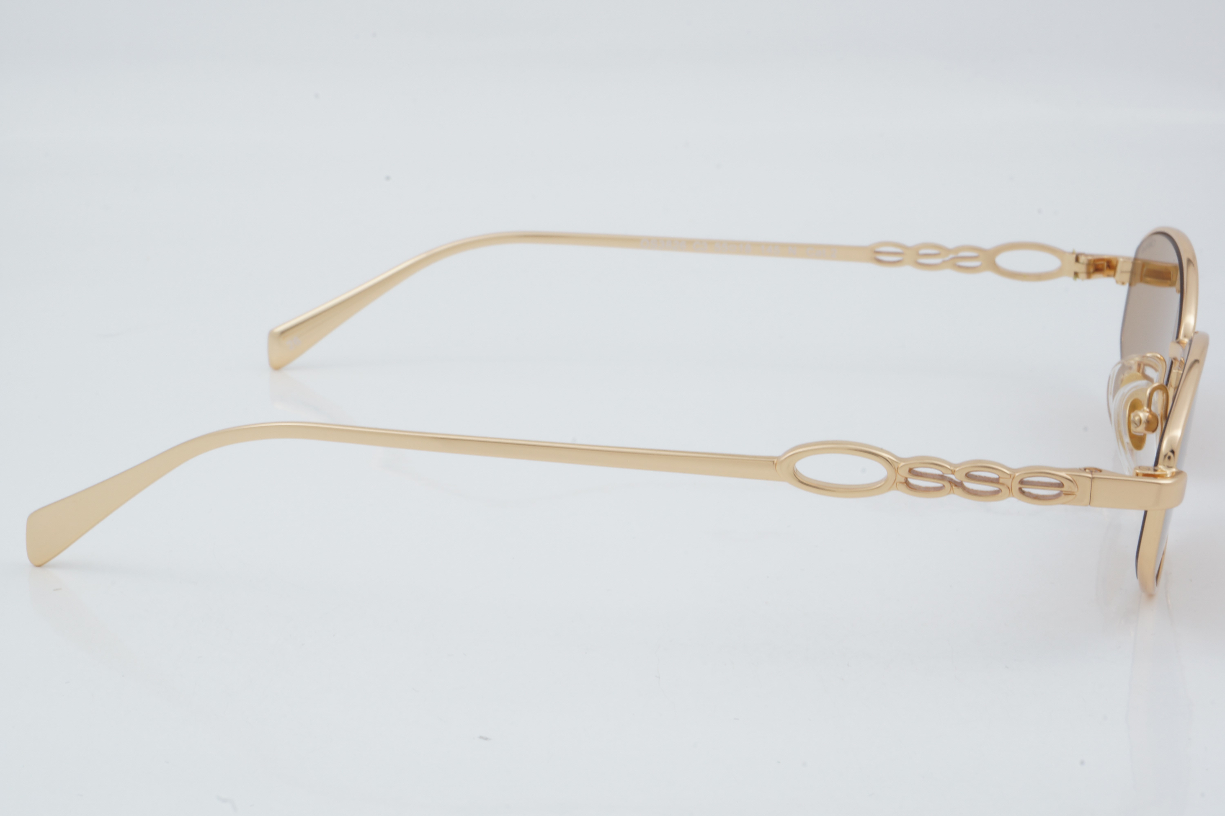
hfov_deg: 27.0
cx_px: 612
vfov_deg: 18.2
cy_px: 408
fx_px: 2552
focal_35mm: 75
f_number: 29
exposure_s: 1/3
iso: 100
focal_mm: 50
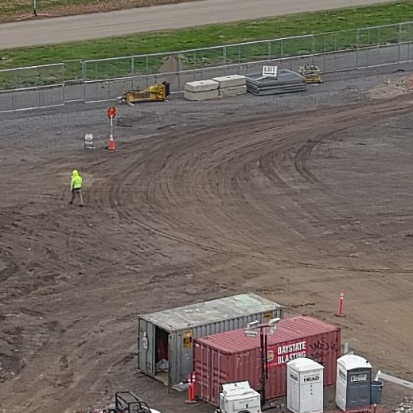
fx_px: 3510
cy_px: 199
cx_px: -19
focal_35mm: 260
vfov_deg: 6.7
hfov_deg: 6.7
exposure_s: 1/320
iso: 100
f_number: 2.8
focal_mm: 10.57
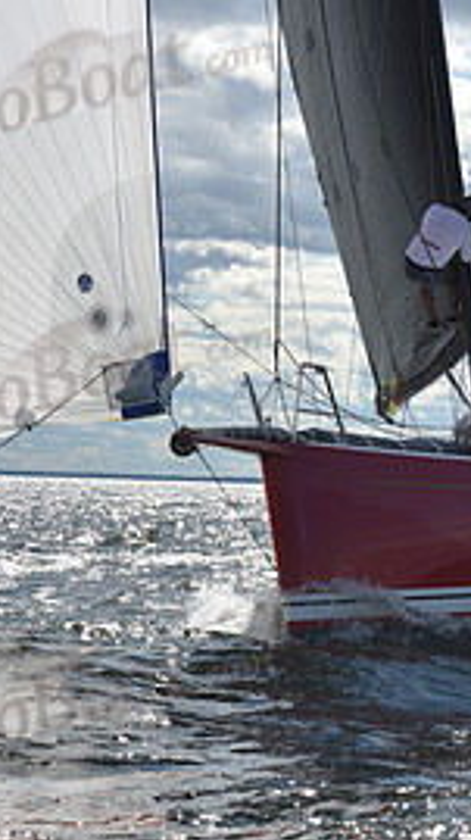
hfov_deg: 7.6
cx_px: 437
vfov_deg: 13.6
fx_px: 3514
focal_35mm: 158
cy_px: 501
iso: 250
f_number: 13
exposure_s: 1/640
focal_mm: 70
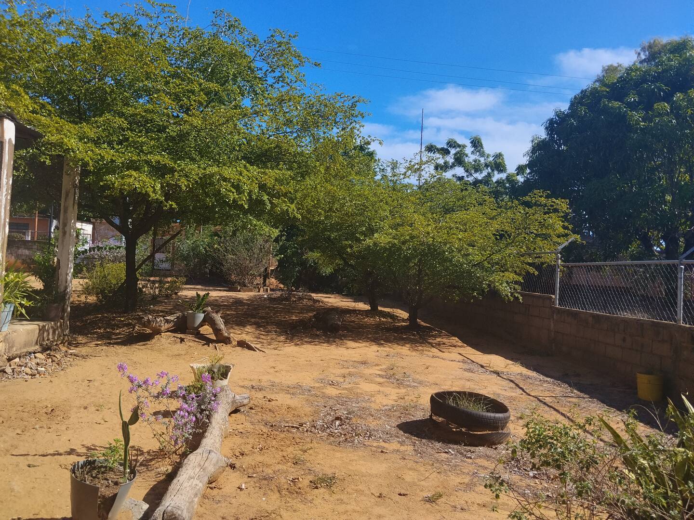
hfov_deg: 61.7
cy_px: 260
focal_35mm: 29
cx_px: 347
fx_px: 581
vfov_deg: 48.2
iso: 50
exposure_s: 1/1862
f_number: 1.8
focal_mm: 4.22
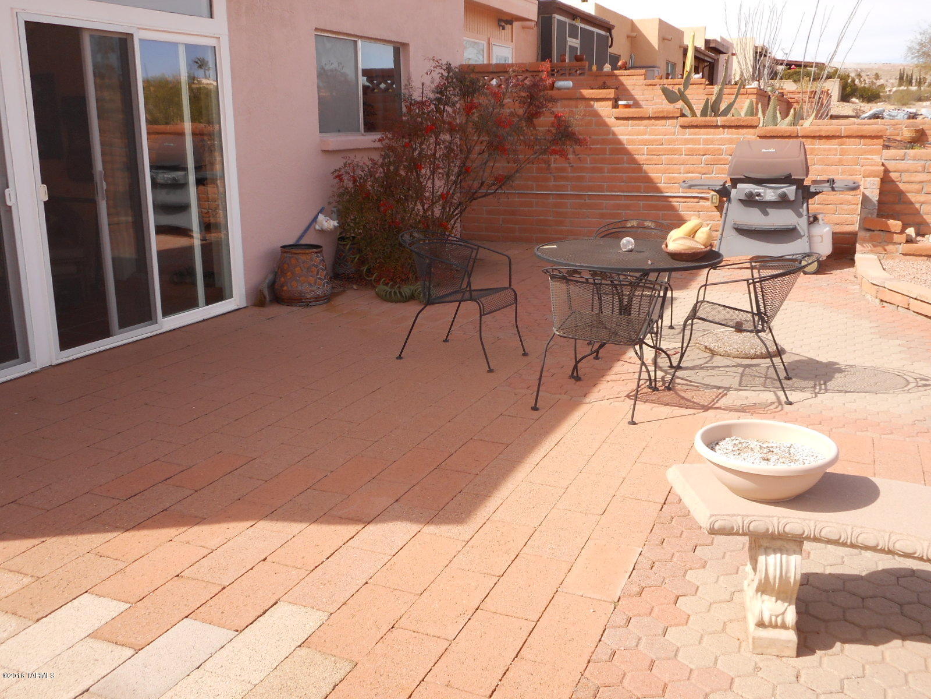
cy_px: 350
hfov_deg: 54.0
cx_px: 466
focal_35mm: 34
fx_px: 914
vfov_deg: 41.8
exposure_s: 1/320
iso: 80
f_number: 4.2
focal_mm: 6
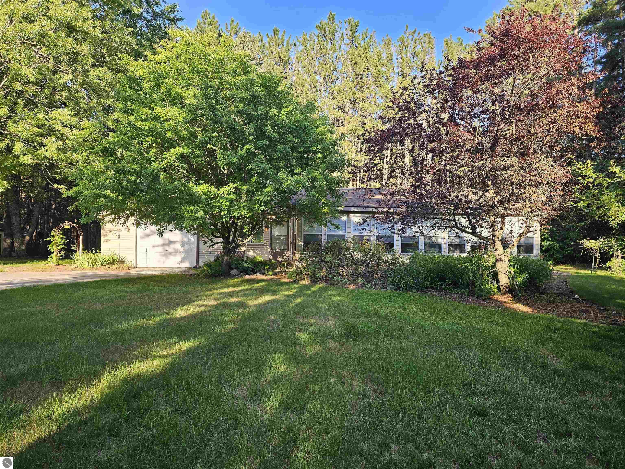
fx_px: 415
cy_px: 234
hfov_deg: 73.9
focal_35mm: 23
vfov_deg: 58.9
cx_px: 312
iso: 20
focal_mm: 6.3
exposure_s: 1/180
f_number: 1.7
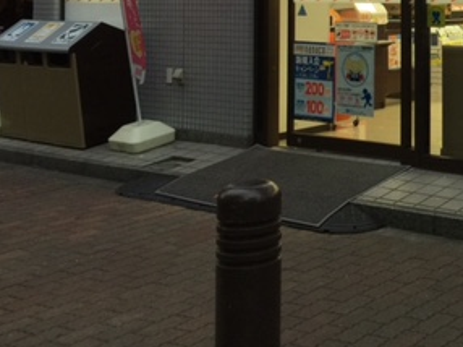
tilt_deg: +2.8
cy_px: -29
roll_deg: -0.8
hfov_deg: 27.4
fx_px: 869
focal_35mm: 65
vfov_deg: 21.5
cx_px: 505
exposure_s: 1/30
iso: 32
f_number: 2.2
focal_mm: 4.15
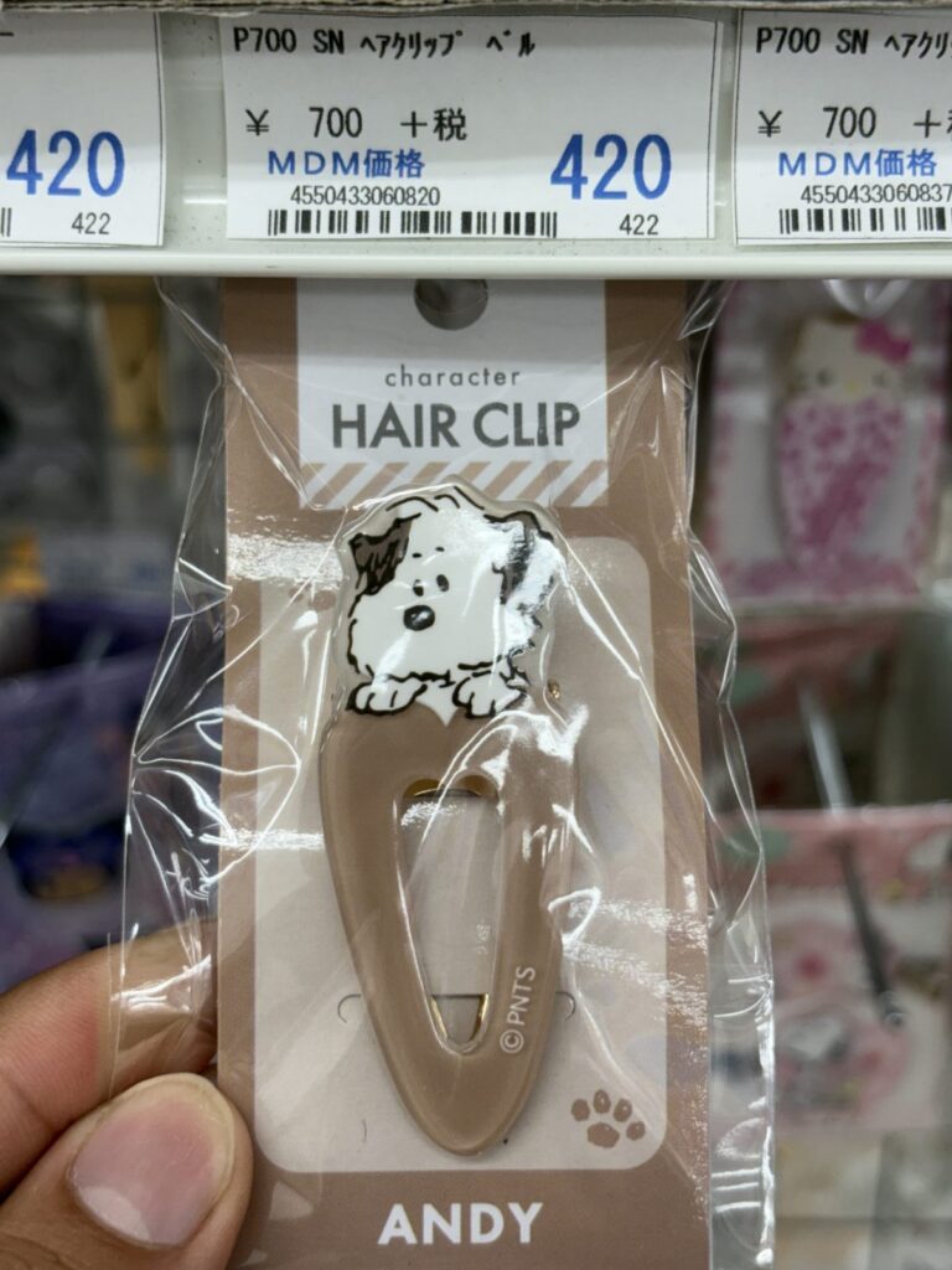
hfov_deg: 28.0
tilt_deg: -26.3
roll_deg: +1.1
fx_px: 1907
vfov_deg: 36.8
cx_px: 476
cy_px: 635
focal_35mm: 52
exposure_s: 1/100
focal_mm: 5.96
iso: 25
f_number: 1.6
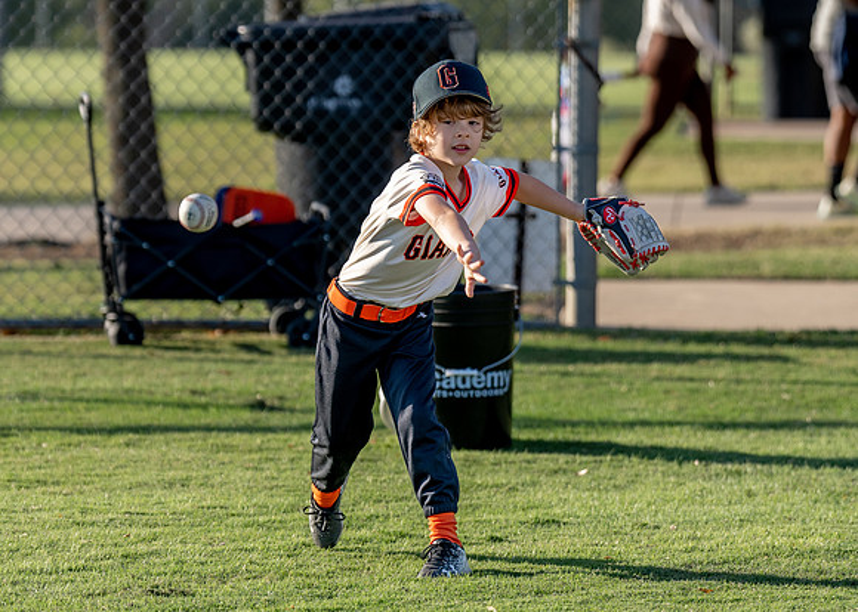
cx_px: 367
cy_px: 222
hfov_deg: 8.0
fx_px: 6136
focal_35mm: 252
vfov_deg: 5.7
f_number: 2.8
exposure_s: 1/1000
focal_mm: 125
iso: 100
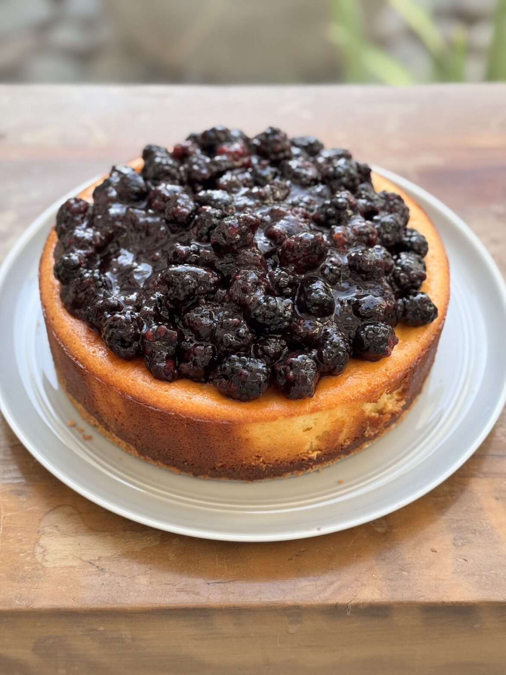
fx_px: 936
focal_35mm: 48
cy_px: 338
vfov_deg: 39.7
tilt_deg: -49.8
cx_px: 253
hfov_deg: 30.3
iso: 100
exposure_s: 1/80
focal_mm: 6.76
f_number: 1.78
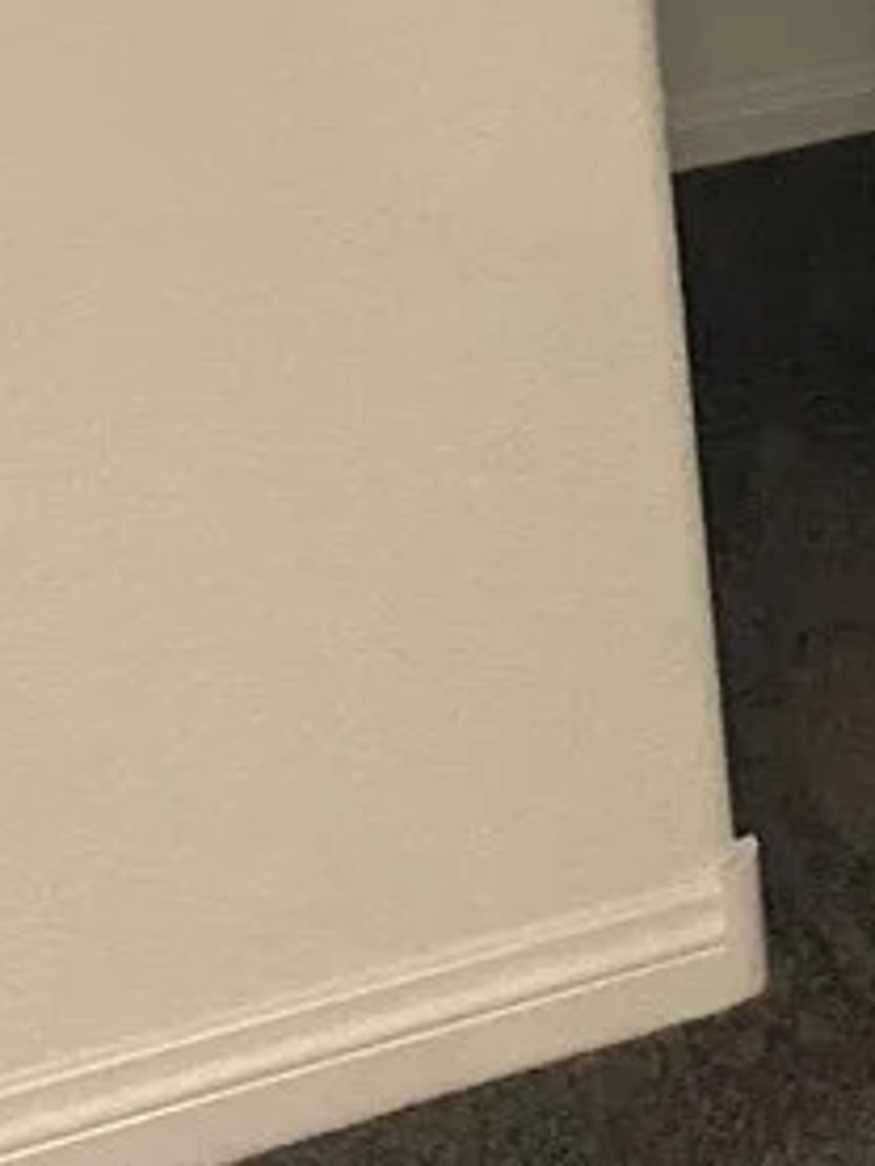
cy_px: -387
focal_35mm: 96
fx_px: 3233
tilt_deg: -5.7
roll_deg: +3.6
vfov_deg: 18.8
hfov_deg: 14.1
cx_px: 1443
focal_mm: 4.25
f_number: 1.8
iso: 1000
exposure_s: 1/30
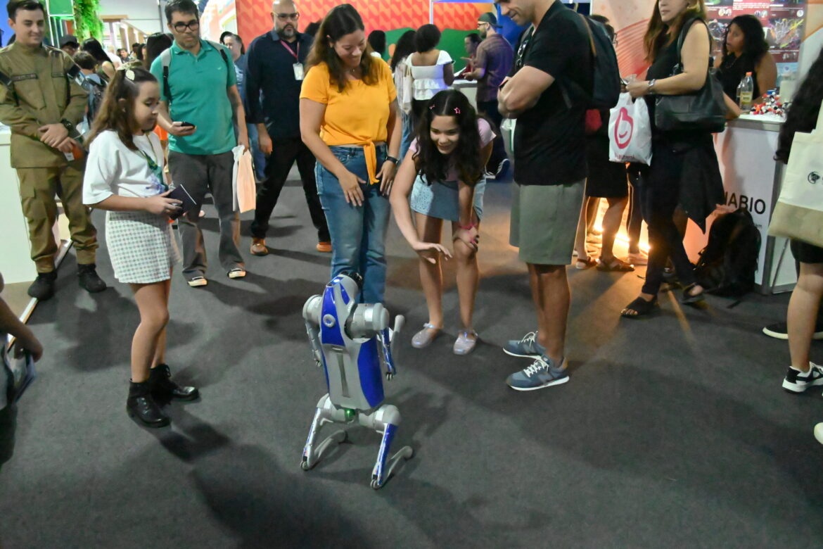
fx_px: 686
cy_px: 274
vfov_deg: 43.6
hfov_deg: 61.9
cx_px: 412
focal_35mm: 30
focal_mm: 20
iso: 25600
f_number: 4.5
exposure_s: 1/640
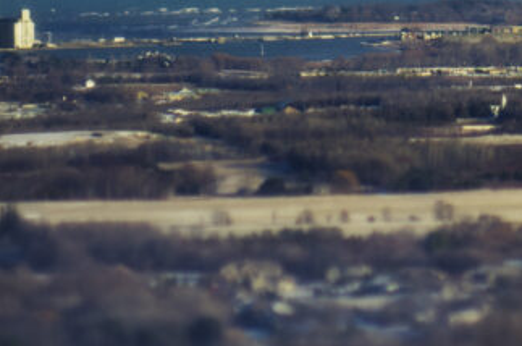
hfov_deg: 5.1
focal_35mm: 405
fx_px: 5855
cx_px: 709
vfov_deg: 3.4
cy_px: 120
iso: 100
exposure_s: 1/1250
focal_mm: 85
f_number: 2.8
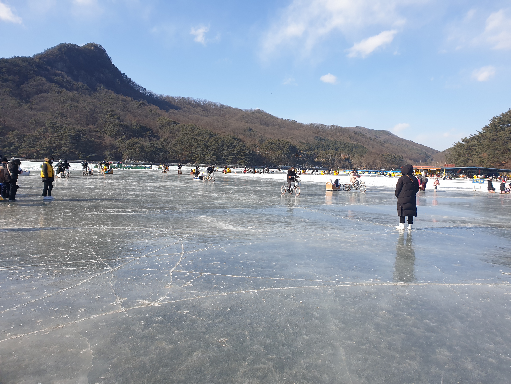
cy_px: 192
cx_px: 256
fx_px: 384
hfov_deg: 67.3
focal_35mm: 26
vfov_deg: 53.1
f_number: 2.4
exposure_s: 1/1021
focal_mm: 4.3
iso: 50
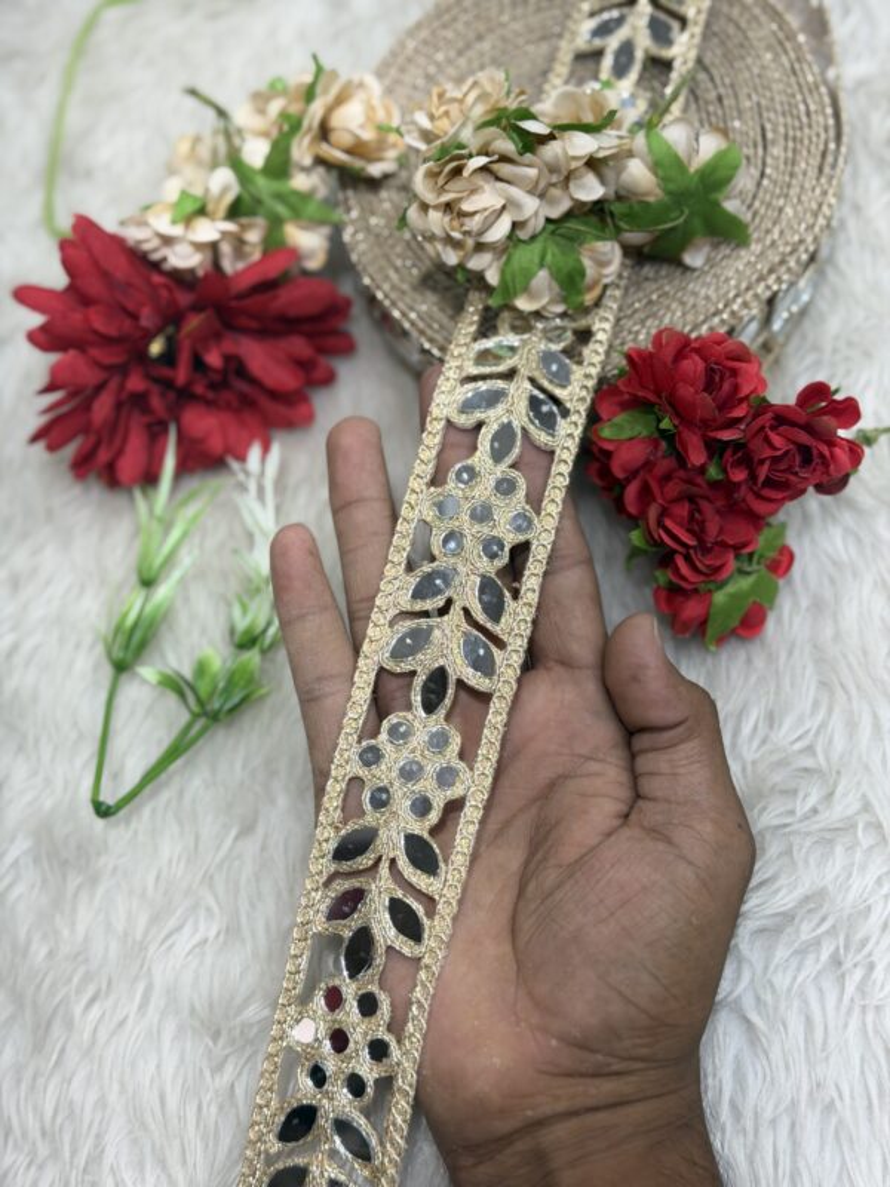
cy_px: 594
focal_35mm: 48
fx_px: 1645
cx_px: 445
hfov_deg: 30.3
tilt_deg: -64.0
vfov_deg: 39.7
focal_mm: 6.76
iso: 64
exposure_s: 1/267
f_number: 1.78
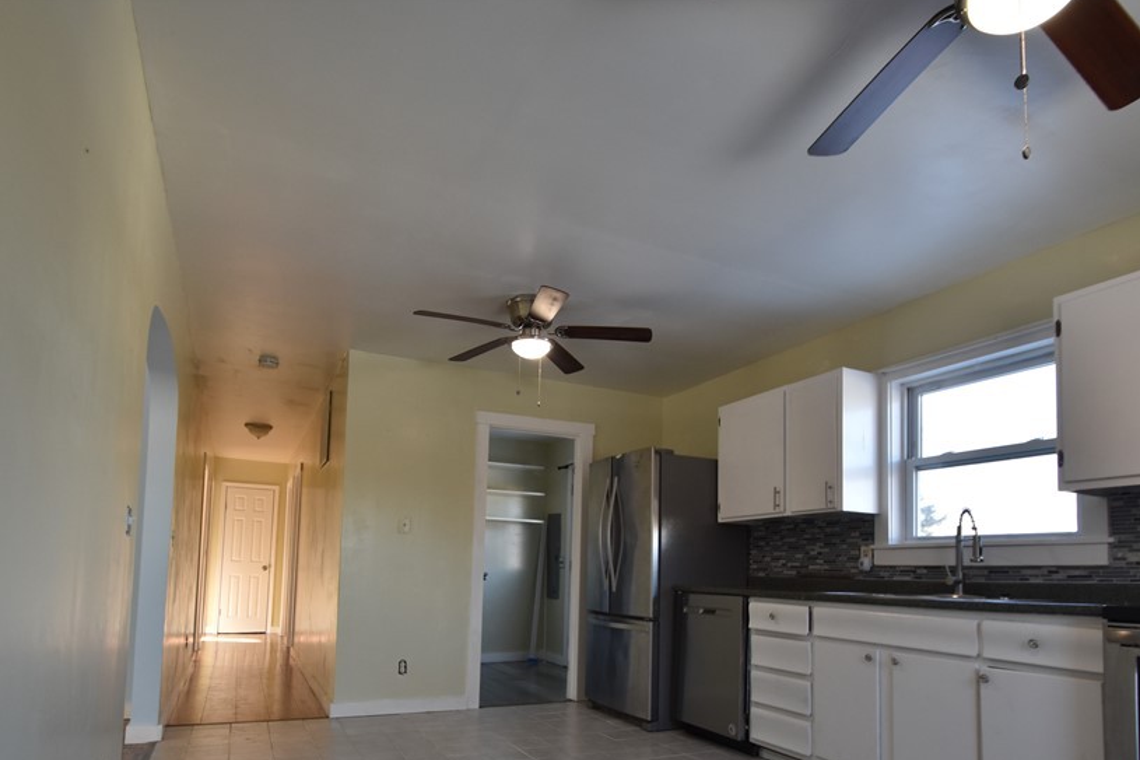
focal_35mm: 20
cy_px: 500
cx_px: 536
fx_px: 633
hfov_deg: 83.9
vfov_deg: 60.6
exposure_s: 1/100
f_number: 5
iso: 400
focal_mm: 10
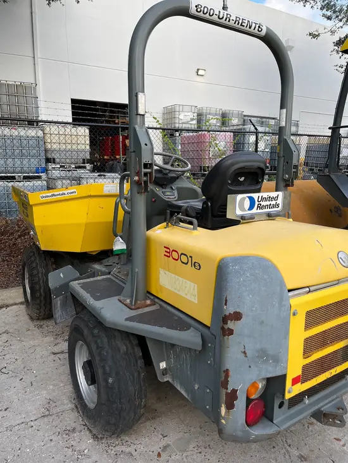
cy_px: 232
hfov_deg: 53.1
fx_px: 348
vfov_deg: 67.3
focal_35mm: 26
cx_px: 174
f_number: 1.6
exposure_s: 1/705
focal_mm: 5.1
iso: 50
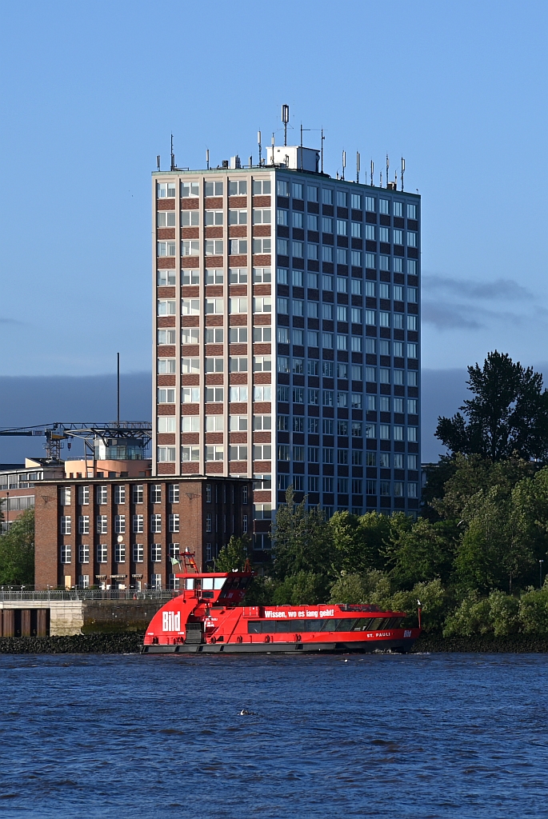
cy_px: 410
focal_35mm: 120
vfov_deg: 17.0
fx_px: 2733
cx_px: 274
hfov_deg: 11.4
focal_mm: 120
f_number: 5.6
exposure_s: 1/500
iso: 100
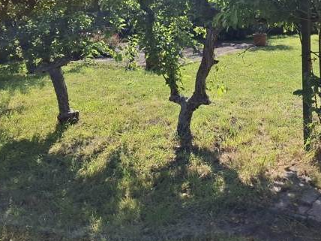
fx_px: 399
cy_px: 31
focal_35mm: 43
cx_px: 242
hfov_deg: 42.5
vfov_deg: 32.2
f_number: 1.8
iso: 50
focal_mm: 5.54
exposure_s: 1/1435
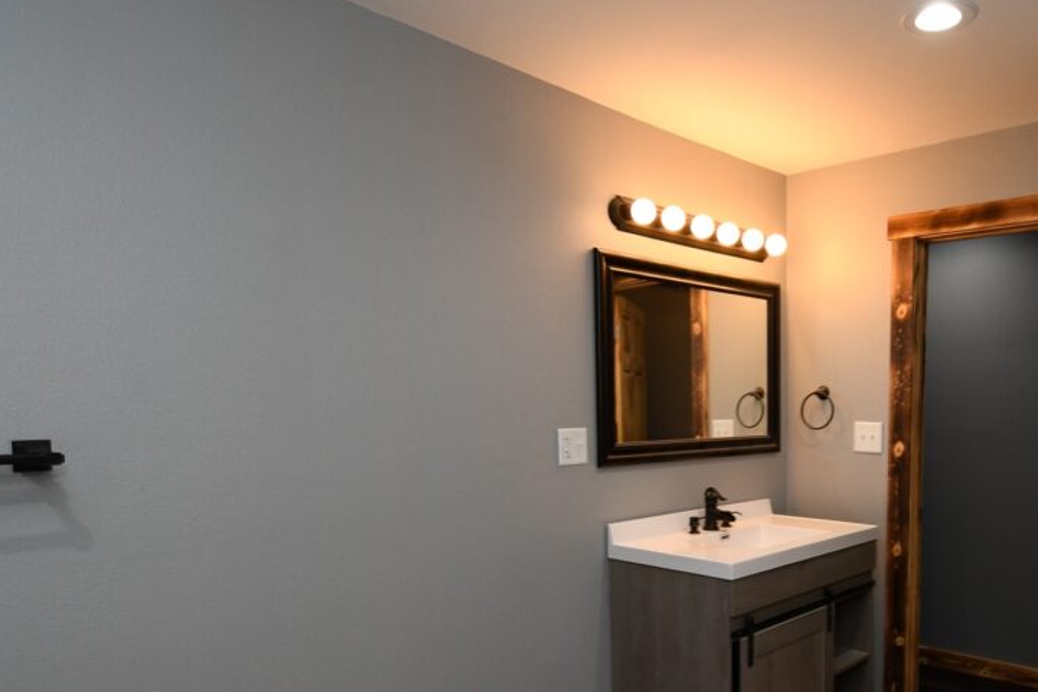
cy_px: 447
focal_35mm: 25
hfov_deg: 68.8
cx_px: 719
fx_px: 721
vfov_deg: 50.6
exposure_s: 1/60
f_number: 5.6
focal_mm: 10
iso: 720
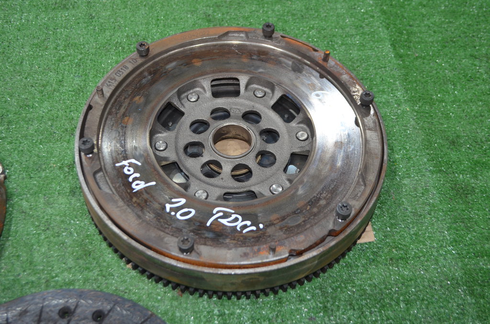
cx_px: 245
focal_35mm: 42
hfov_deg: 46.5
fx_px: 570
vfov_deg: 31.7
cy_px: 162
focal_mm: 28
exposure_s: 1/60
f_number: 4.5
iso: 720
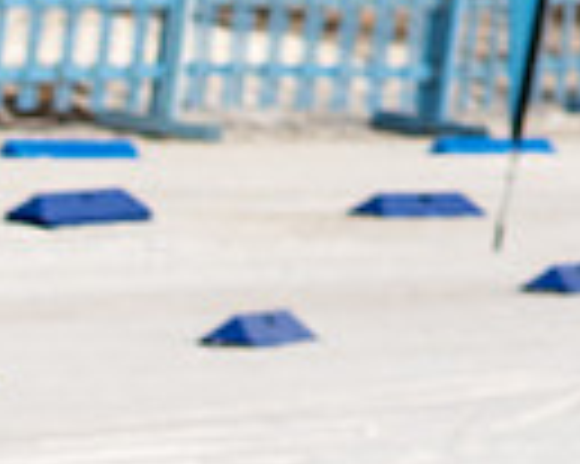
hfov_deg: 3.1
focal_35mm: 625
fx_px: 10720
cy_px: 910
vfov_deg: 2.5
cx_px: -615
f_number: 5.6
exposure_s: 1/2000
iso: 400
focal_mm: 85
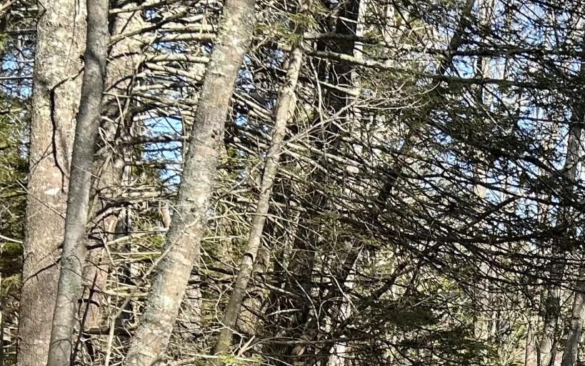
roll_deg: -2.0
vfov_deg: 12.6
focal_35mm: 101
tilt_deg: -3.7
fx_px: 1610
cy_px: 460
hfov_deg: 19.7
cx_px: 649
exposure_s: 1/709
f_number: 1.5
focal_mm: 5.7
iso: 50
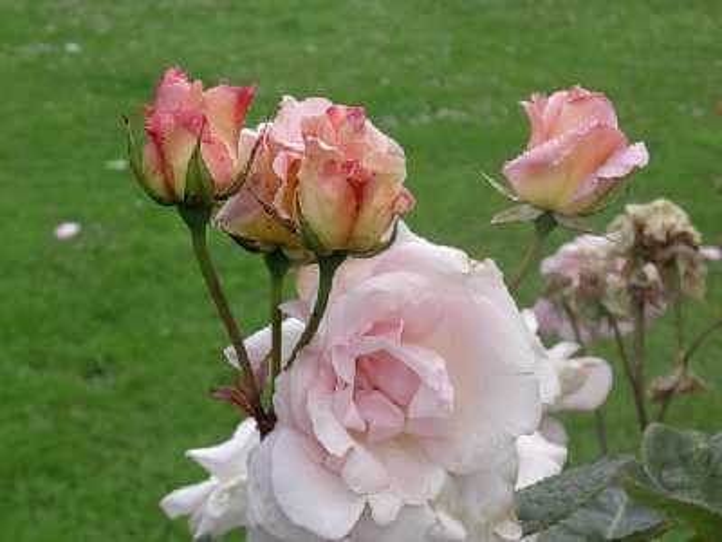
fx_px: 1648
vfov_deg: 18.7
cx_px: 361
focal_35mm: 79
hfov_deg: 24.7
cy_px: 271
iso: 70
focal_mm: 11.9
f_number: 3.9
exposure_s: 1/161
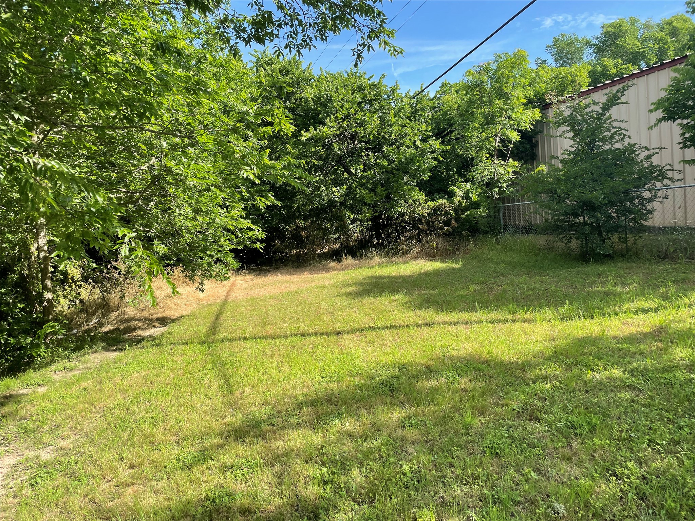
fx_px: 522
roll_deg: +7.2
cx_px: 348
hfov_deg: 67.3
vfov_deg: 53.1
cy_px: 260
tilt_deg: -5.9
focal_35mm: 26
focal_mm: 4.2
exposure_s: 1/1052
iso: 32
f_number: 1.6
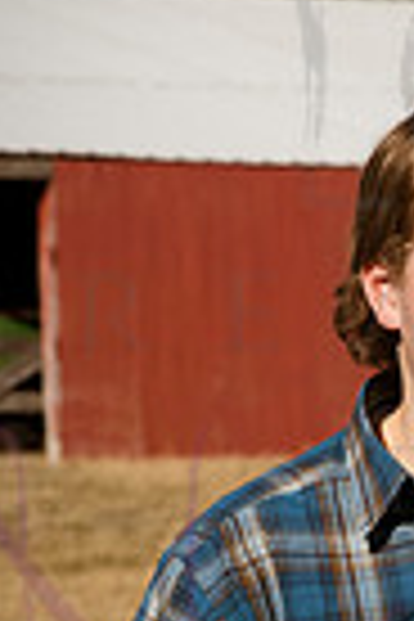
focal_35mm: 556
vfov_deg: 3.7
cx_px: 522
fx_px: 9590
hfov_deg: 2.5
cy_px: 472
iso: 800
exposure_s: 1/800
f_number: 20
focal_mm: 170
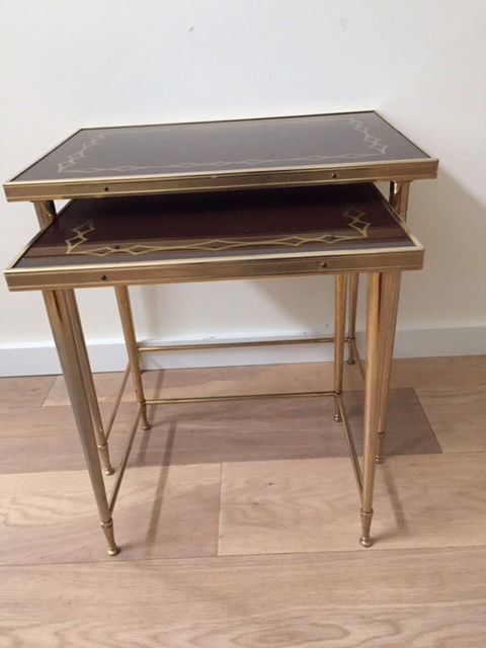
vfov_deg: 61.7
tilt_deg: -30.9
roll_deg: +4.4
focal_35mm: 29
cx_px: 243
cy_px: 324
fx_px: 543
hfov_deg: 48.2
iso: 250
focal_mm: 4.15
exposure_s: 1/25
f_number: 2.2
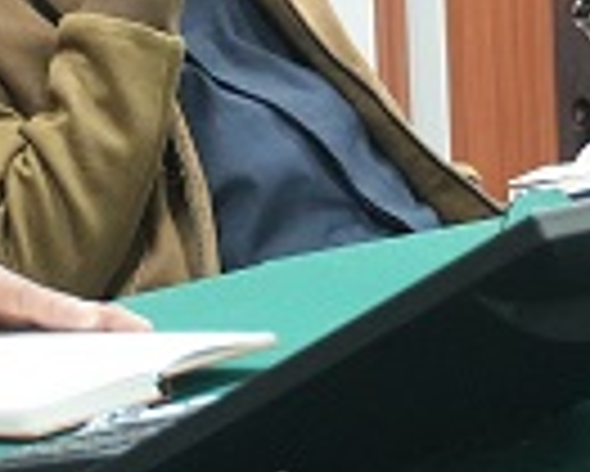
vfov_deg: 6.0
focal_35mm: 257
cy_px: -207
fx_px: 4491
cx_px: 288
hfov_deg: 7.5
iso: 4000
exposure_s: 1/30
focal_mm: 40
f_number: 5.6
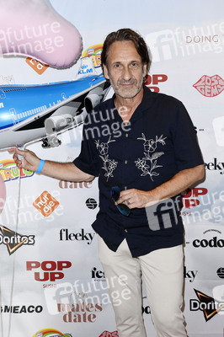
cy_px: 168
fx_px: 486
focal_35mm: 52
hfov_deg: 25.9
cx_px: 112
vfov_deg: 38.2
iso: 1250
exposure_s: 1/250
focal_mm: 52
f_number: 6.3
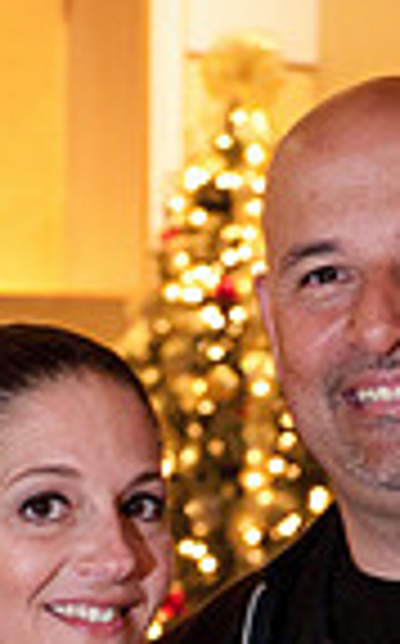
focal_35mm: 199
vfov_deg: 10.3
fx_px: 3481
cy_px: 856
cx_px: 321
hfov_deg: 6.6
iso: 3200
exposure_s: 1/50
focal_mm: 62
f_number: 5.6
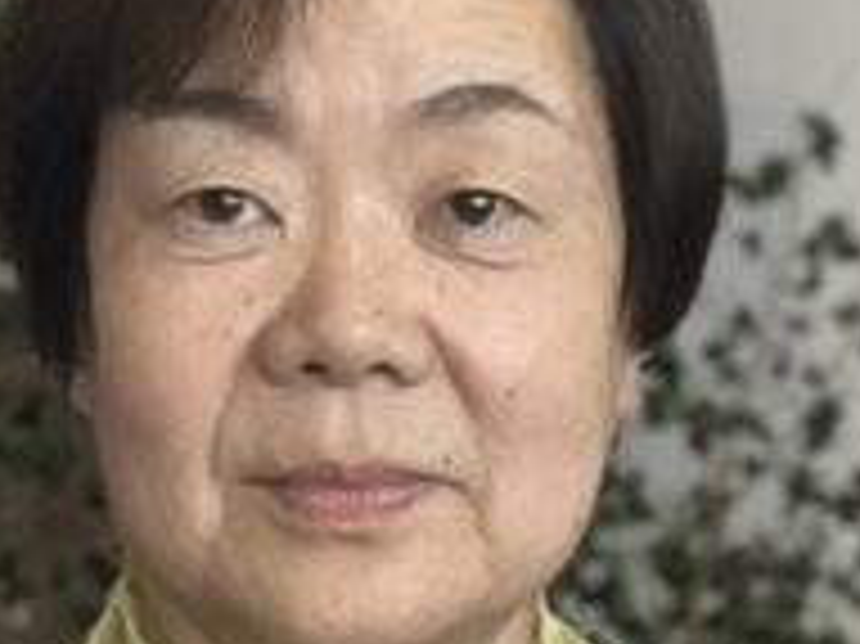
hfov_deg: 12.3
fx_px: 3997
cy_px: 23
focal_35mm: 161
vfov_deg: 9.2
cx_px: 491
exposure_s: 1/121
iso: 80
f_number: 2.2
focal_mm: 2.71
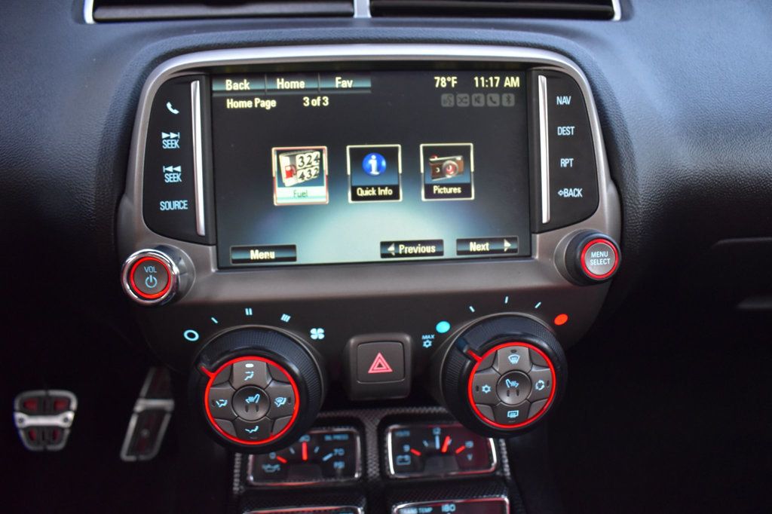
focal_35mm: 27
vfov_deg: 47.9
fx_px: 579
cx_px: 386
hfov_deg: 67.4
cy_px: 257
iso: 1600
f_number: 5.6
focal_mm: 18
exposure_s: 1/15
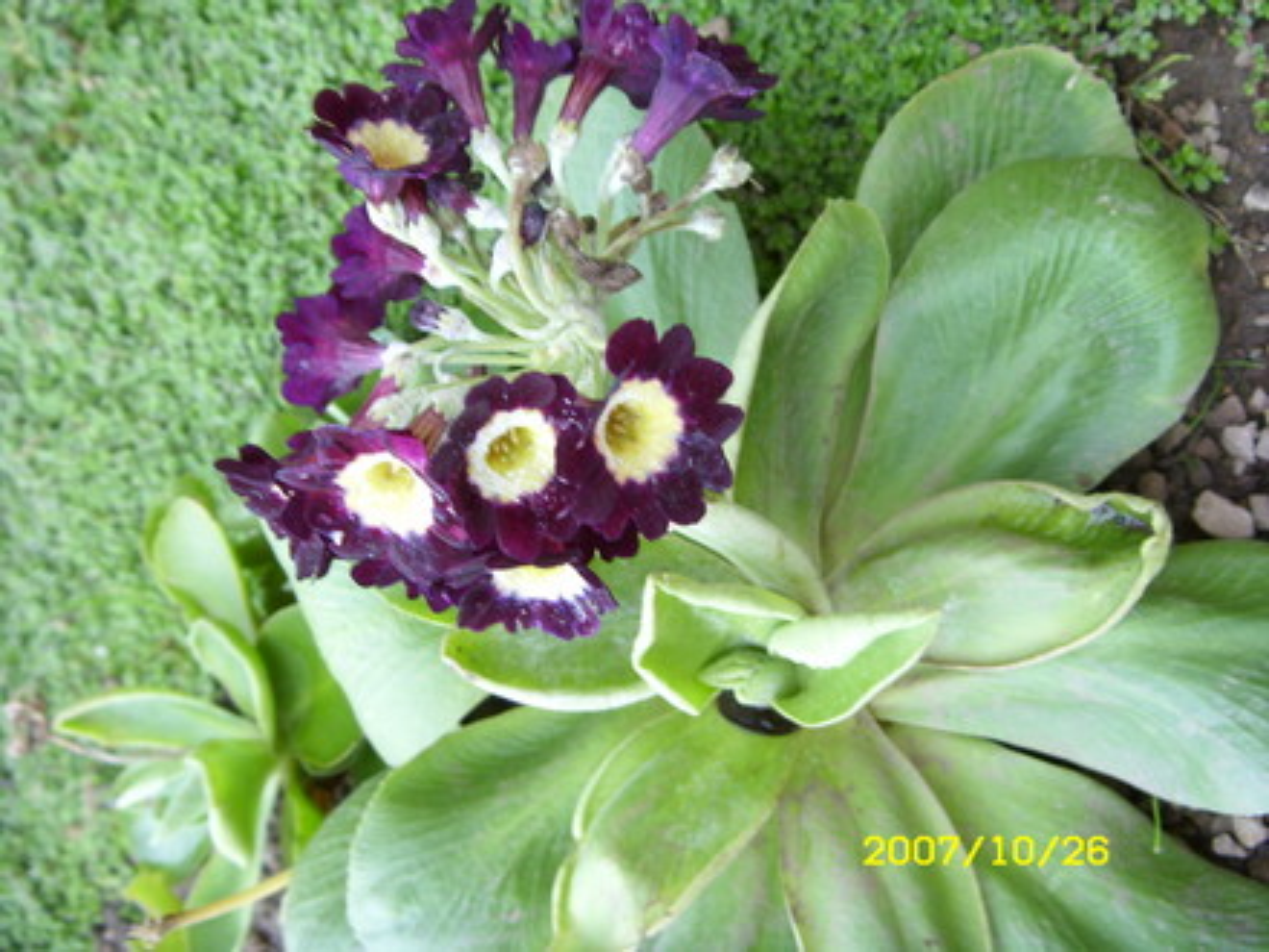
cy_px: 476
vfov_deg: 40.7
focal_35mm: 35
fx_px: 1283
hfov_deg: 52.6
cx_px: 634
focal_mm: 7.28
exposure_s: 1/30
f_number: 3.6
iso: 100
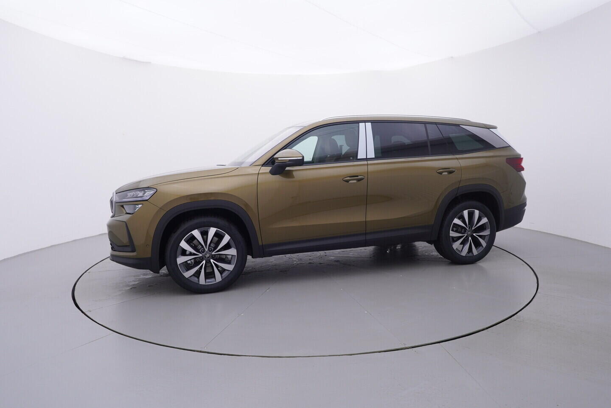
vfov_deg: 56.2
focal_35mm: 22
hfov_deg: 77.3
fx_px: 382
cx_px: 306
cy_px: 204
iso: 200
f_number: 5
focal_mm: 15
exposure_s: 1/80
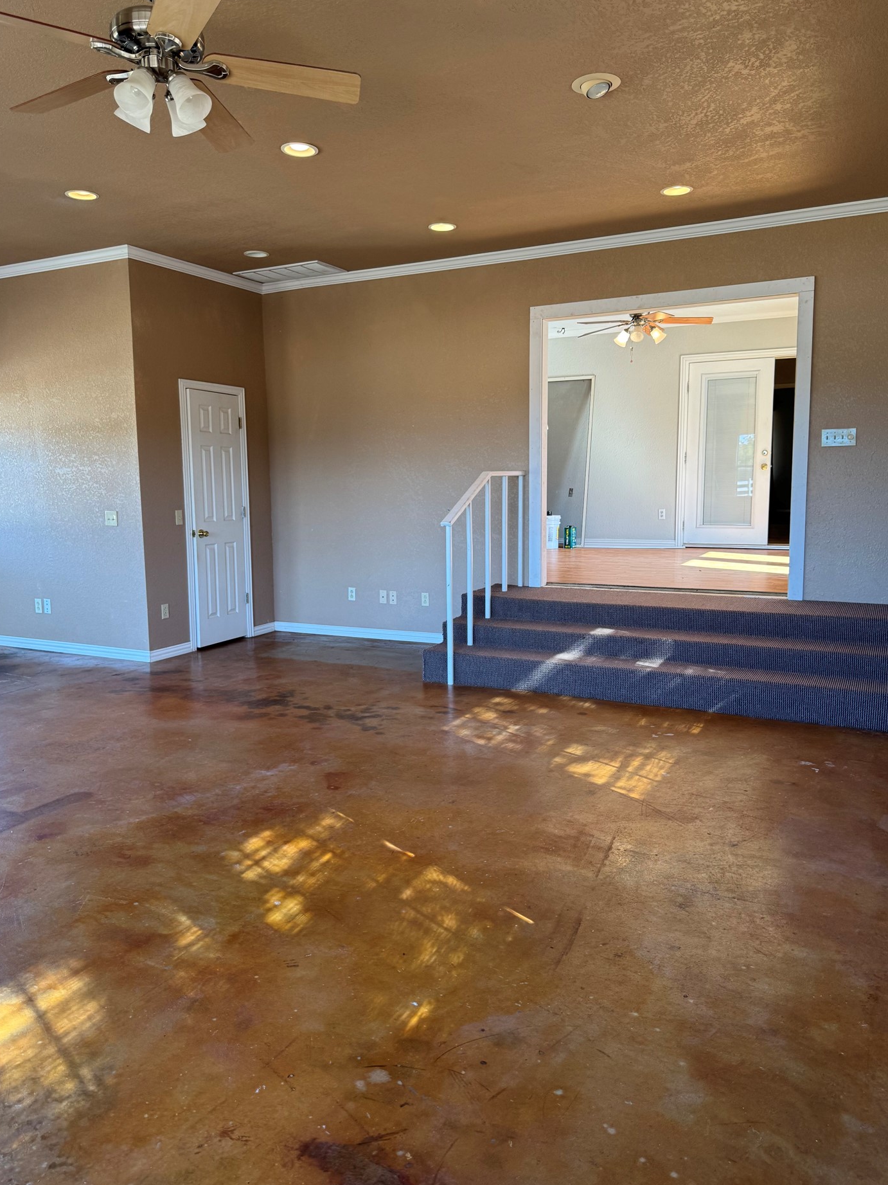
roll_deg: +1.2
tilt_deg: -7.4
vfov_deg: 69.4
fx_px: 855
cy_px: 583
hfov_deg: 54.9
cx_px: 445
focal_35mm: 25
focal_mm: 6.76
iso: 100
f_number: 1.78
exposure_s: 1/120
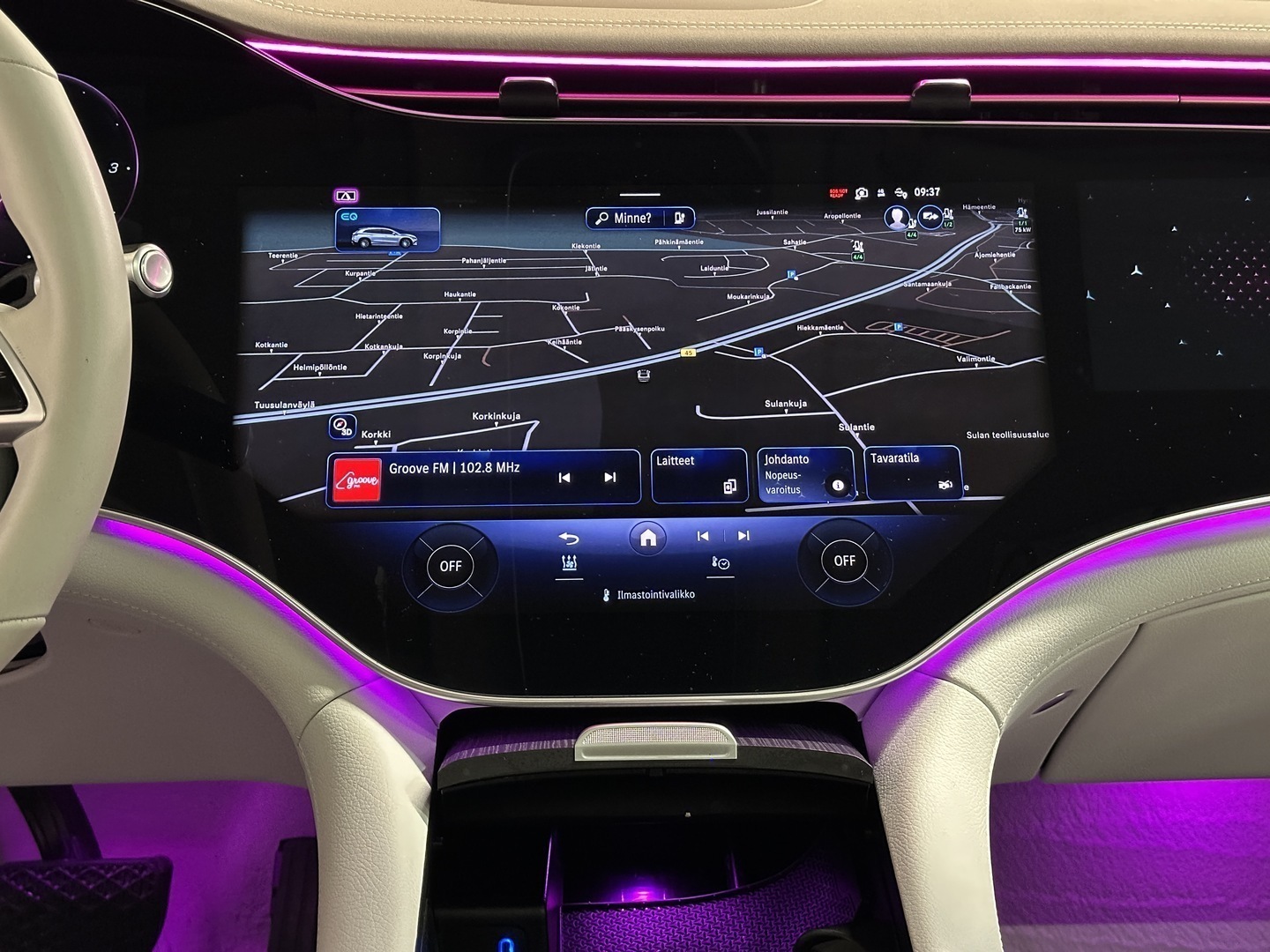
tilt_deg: -18.7
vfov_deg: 30.3
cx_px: 635
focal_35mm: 48
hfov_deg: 39.7
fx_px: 1761
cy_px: 476
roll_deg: -0.1
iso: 640
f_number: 1.78
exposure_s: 1/27
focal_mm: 6.86
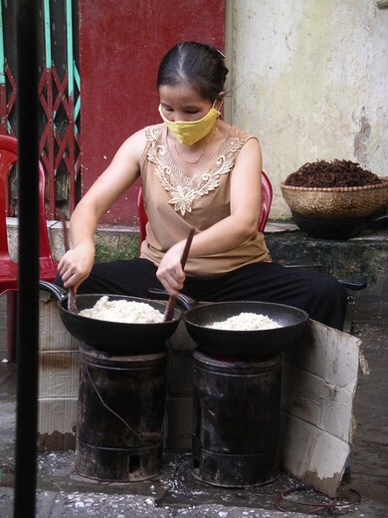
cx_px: 194
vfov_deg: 14.7
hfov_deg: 11.1
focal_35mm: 134
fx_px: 2003
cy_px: 259
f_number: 4.2
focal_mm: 27.8
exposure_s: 1/61
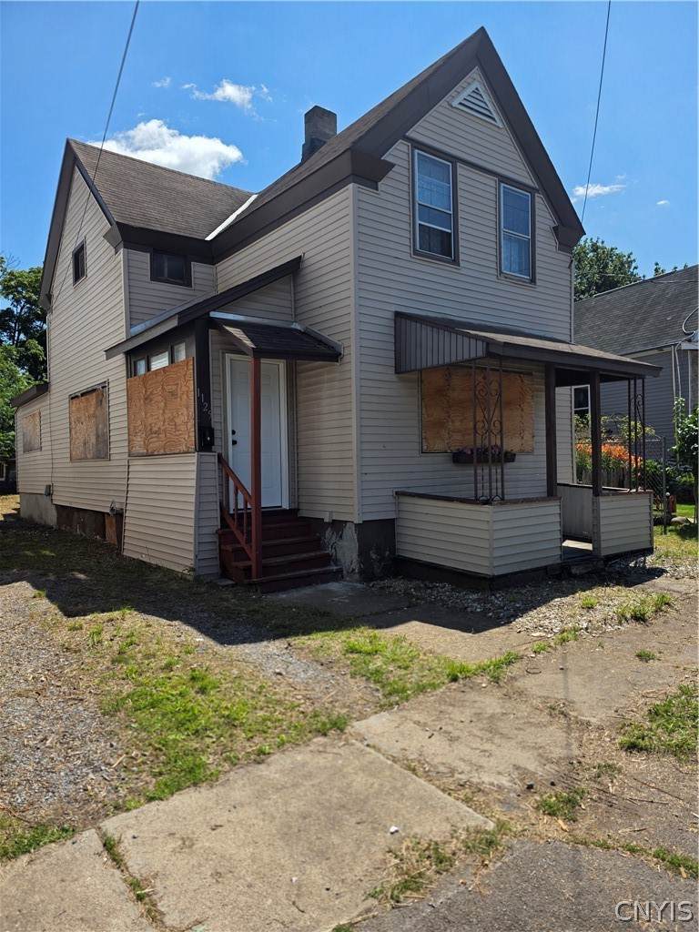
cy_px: 466
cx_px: 350
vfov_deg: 73.9
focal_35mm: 23
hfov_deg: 58.9
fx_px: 619
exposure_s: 1/4434
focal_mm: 6.3
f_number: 1.7
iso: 80
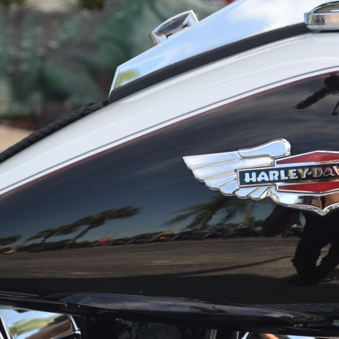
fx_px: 1075
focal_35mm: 97
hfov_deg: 17.9
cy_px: 162
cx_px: 230
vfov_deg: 17.9
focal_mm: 38
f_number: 5
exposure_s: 1/160
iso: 100
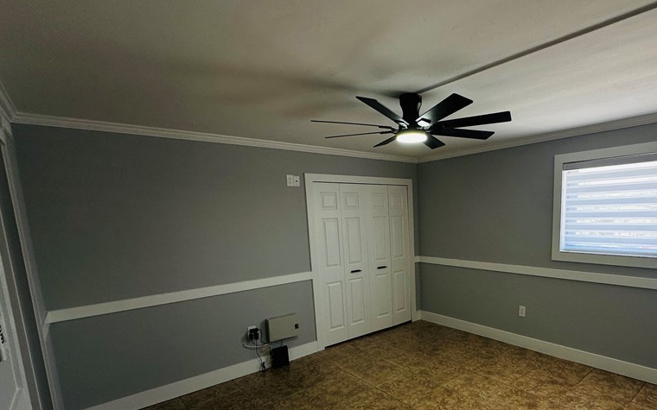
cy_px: 268
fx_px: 358
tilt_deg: -8.2
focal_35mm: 20
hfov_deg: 83.2
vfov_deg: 58.5
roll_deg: +1.3
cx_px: 418
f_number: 2.2
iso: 50
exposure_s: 1/99
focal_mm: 2.22
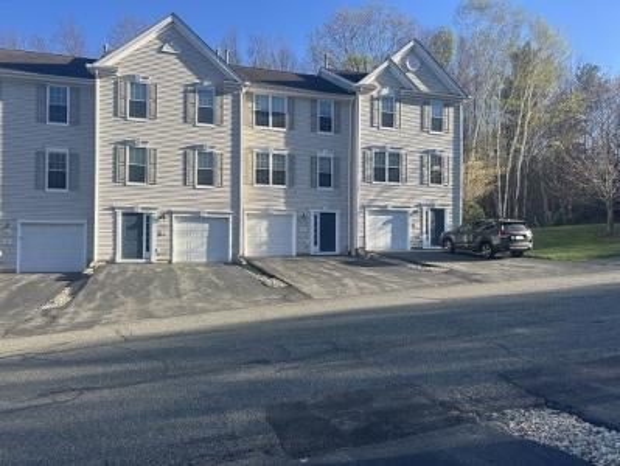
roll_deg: +0.4
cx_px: 310
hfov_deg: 67.3
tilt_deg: +0.5
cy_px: 233
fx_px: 466
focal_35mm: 26
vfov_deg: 53.1
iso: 50
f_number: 1.5
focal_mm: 5.7
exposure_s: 1/1468
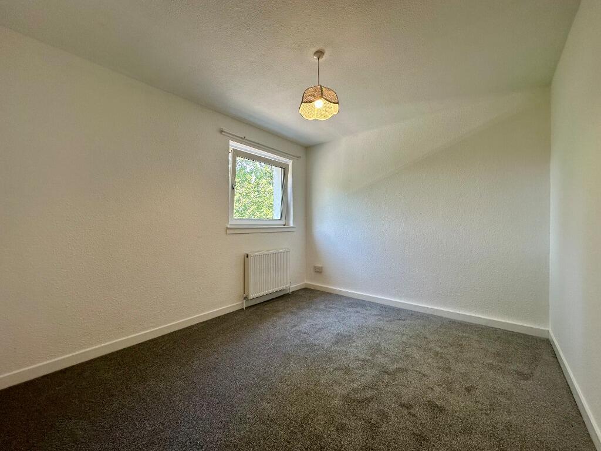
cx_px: 300
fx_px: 243
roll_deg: -0.2
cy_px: 226
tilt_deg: +0.2
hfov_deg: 102.1
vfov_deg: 85.7
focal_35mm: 14
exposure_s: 1/100
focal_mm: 2.22
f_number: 2.2
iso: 100
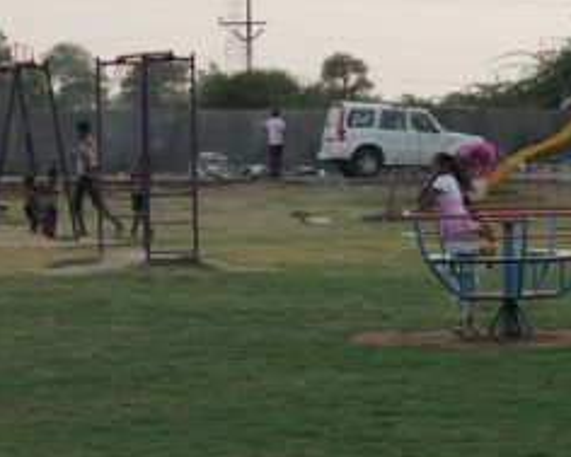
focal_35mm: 183
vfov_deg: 8.4
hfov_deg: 10.3
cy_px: 69
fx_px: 3094
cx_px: 731
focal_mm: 30
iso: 400
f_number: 8
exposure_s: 1/250
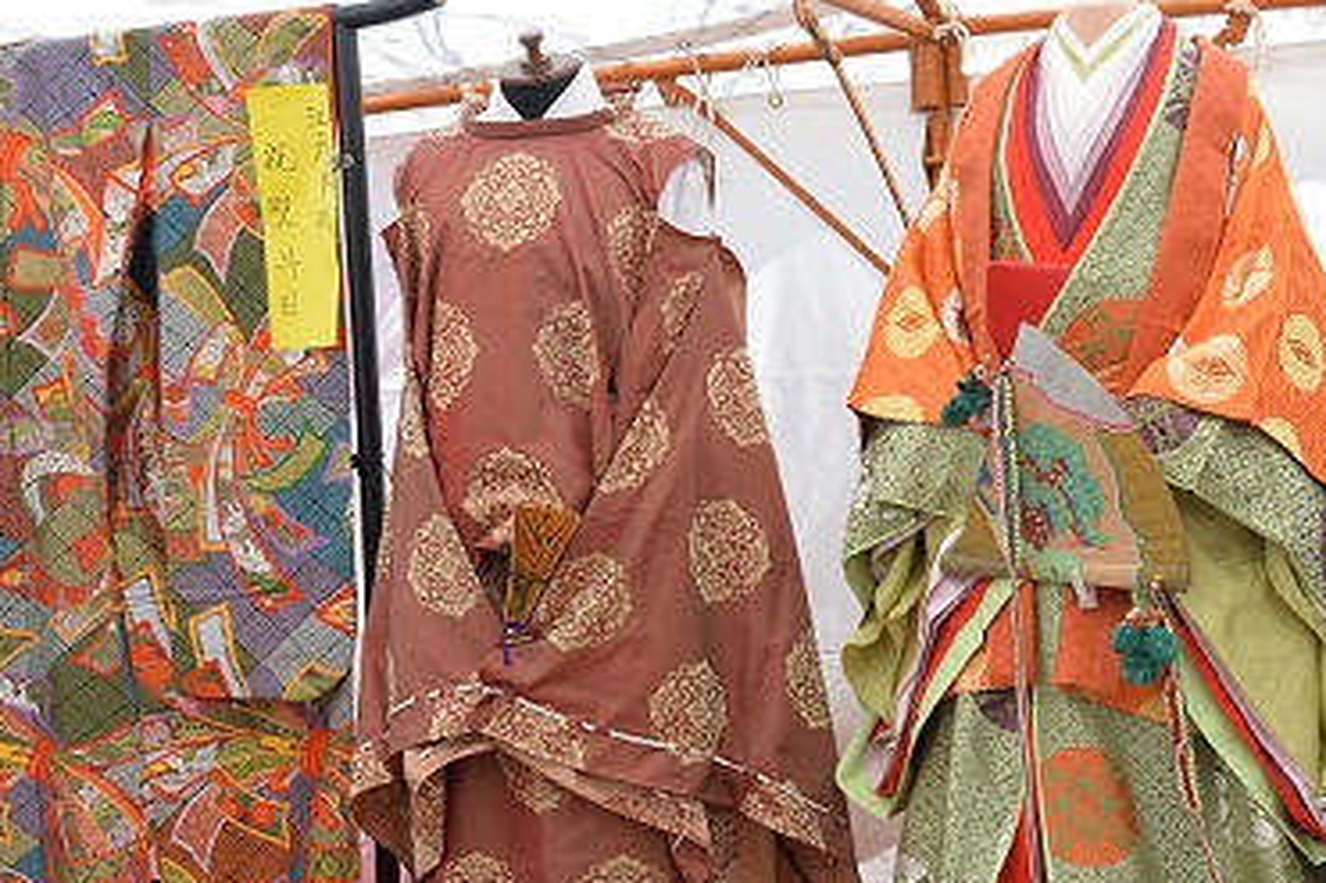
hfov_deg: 36.3
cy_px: 554
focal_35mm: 54
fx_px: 1988
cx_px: 945
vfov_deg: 25.0
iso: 500
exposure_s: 1/160
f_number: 6.3
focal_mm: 31
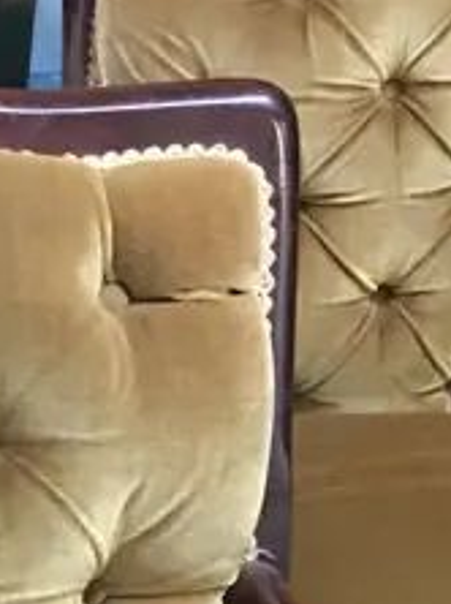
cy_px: 1211
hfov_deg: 10.5
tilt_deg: -41.0
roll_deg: +2.5
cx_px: -285
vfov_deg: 12.8
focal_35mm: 134
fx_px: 2332
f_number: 2.2
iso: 80
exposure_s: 1/17
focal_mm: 4.15
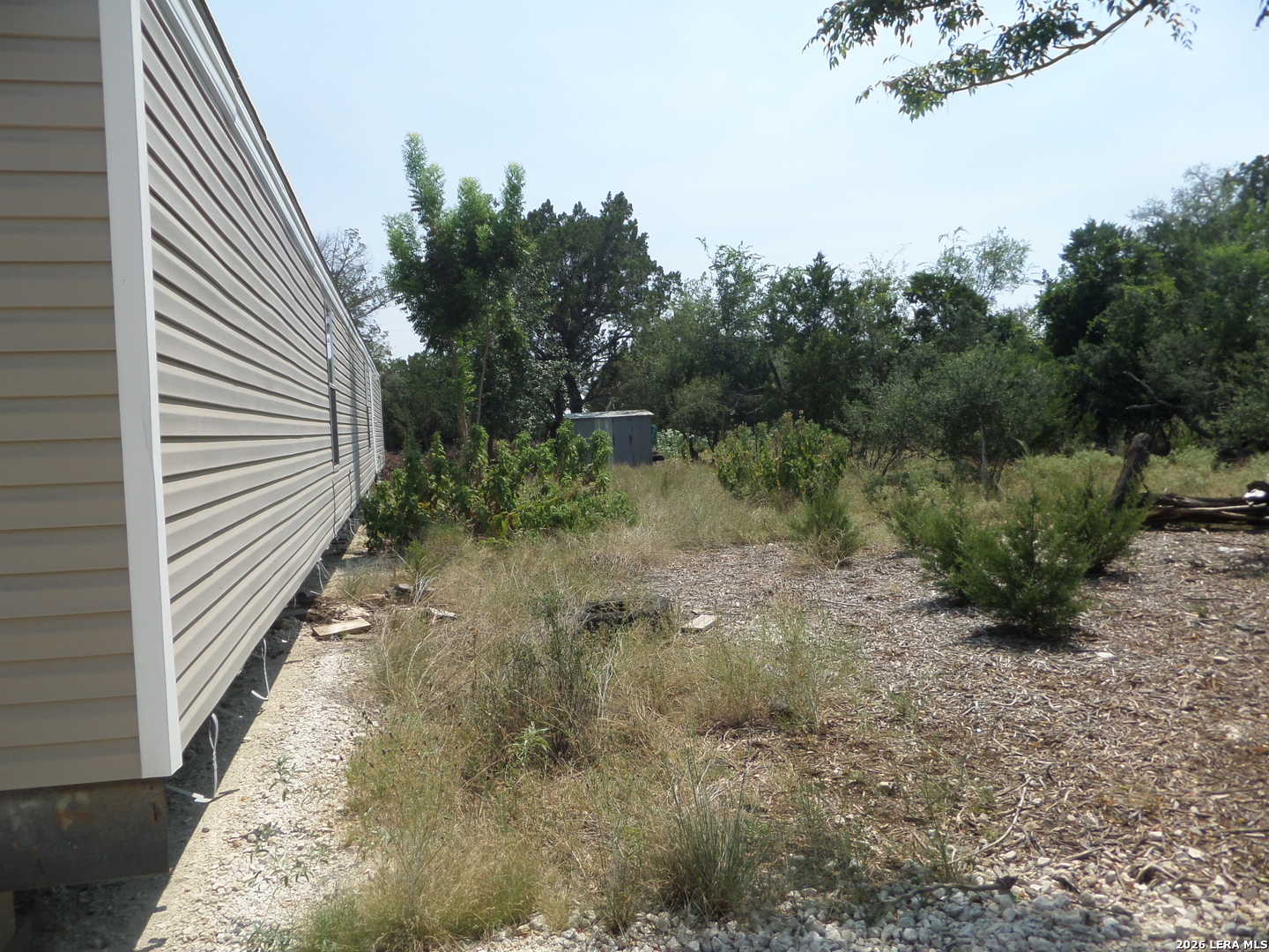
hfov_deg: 71.6
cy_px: 476
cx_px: 634
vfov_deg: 56.8
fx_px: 880
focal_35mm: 24
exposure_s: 1/1000
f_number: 3.2
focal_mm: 4
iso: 100
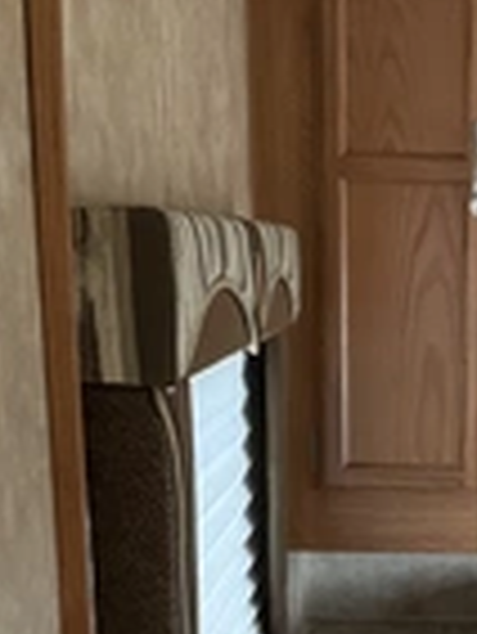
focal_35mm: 82
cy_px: 589
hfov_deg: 17.6
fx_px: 1504
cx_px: 482
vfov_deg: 23.1
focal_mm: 3
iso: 100
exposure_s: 1/60
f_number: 1.8
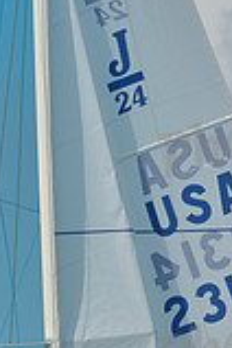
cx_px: 47
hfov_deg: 1.9
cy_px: 468
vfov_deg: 2.8
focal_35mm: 730
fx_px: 7056
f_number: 7.1
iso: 200
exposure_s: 1/1250
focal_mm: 200
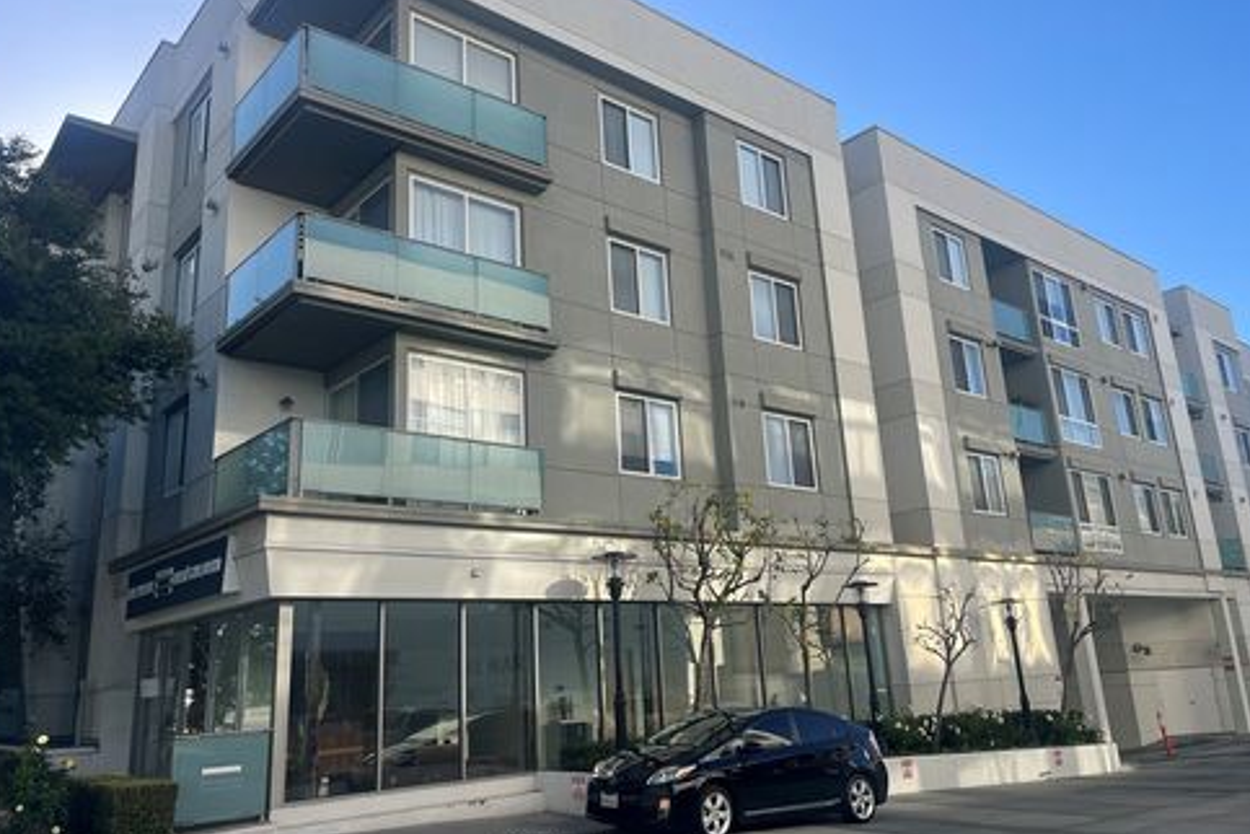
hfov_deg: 65.5
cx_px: 613
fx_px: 972
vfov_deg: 46.4
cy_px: 382
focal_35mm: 28
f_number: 1.6
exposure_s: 1/1862
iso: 50
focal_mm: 5.1
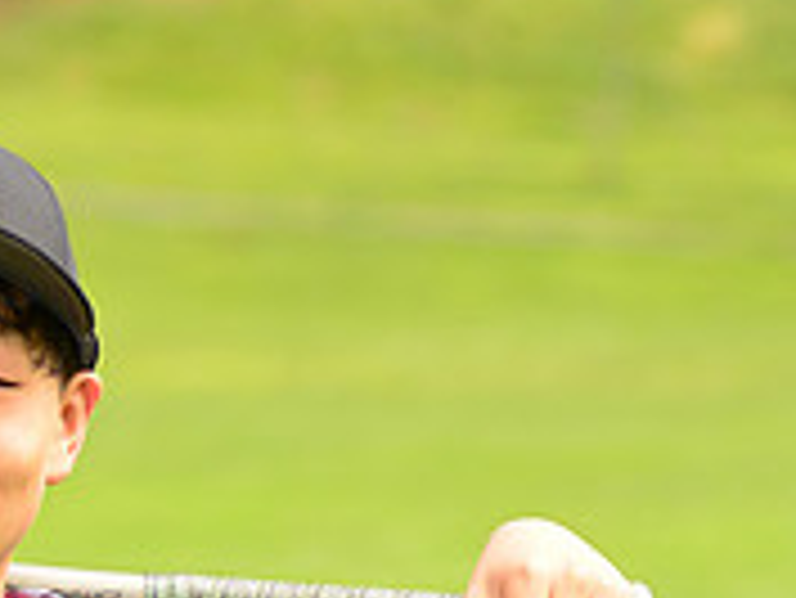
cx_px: -76
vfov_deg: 4.3
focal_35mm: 346
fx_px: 7962
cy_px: 839
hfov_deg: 5.7
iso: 100
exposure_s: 1/250
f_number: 5
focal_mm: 110
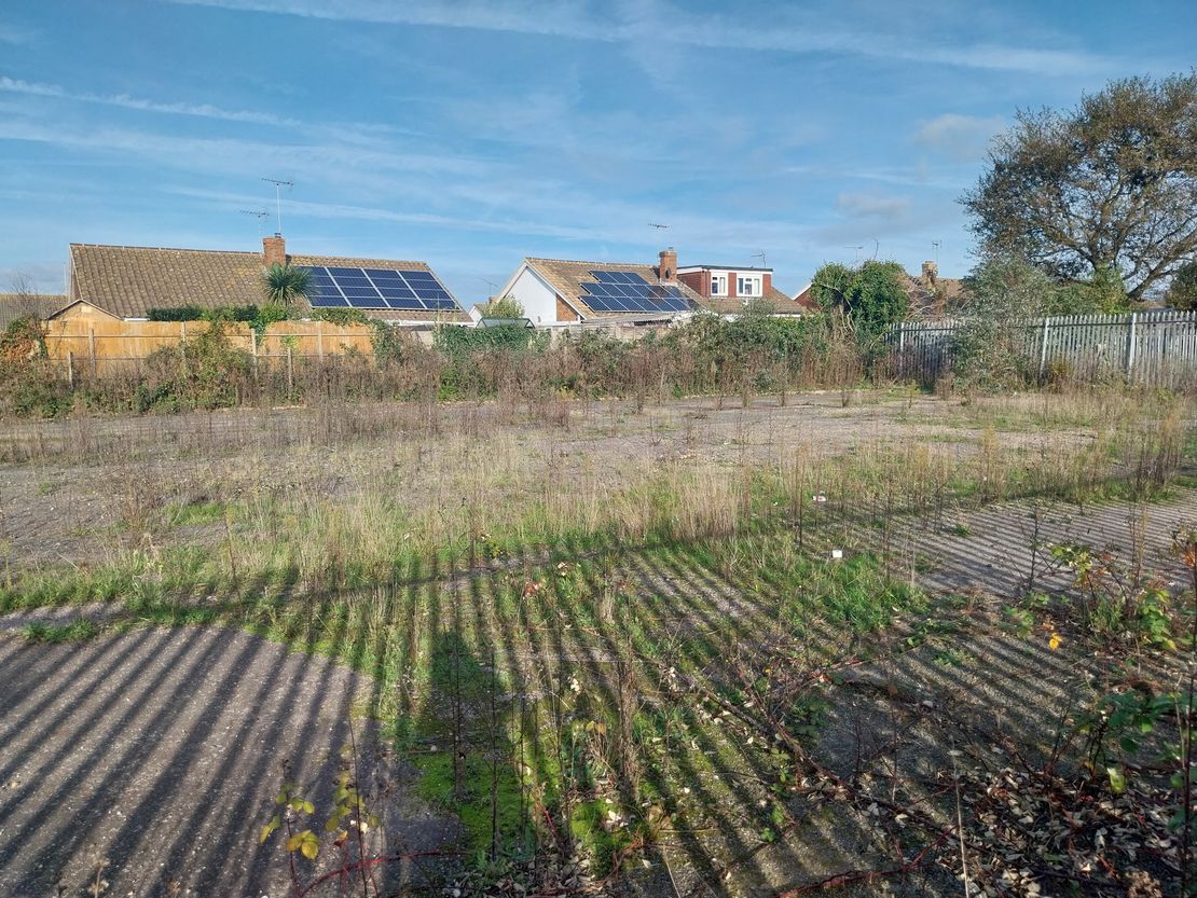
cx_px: 598
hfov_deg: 67.3
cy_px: 449
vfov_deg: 53.1
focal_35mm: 26
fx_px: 899
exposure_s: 1/716
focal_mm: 4
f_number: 1.8
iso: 25
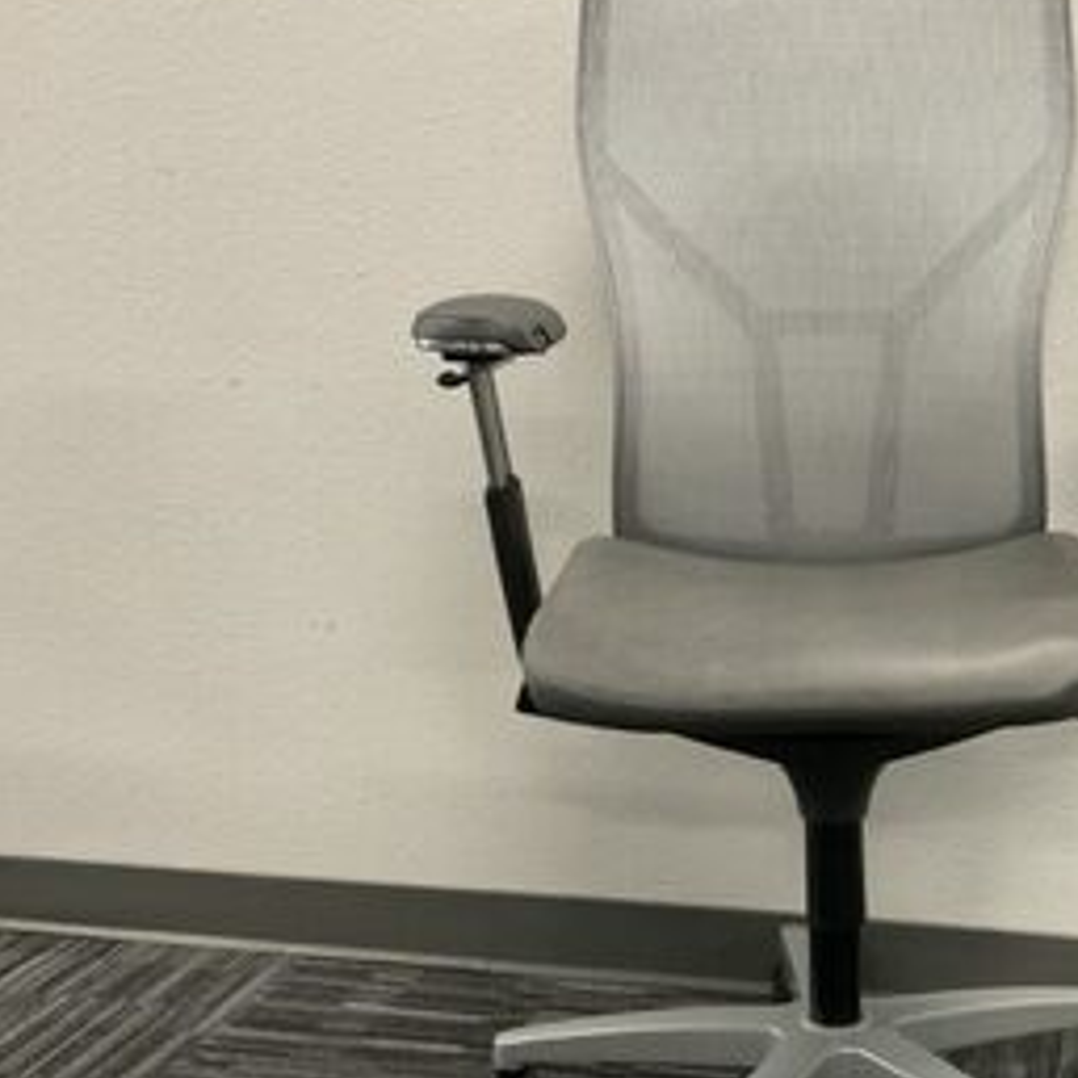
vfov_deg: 33.9
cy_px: 661
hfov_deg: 33.2
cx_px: 835
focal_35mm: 50
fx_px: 1762
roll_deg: -0.6
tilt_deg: -14.5
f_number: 1.8
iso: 125
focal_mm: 3
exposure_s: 1/60
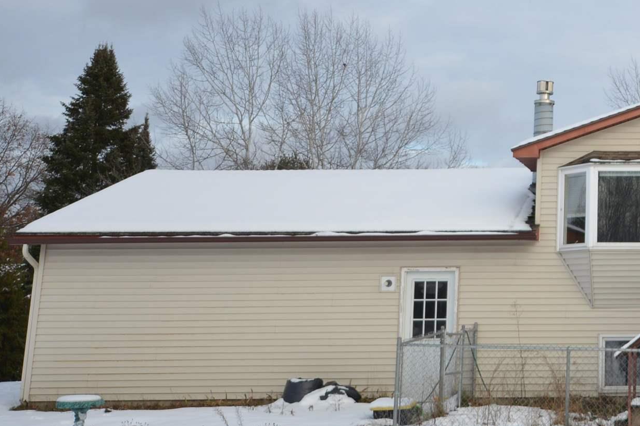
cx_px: 691
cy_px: 22
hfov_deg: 25.2
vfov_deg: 17.8
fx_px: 1332
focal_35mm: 75
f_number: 5.6
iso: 100
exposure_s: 1/125
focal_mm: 20
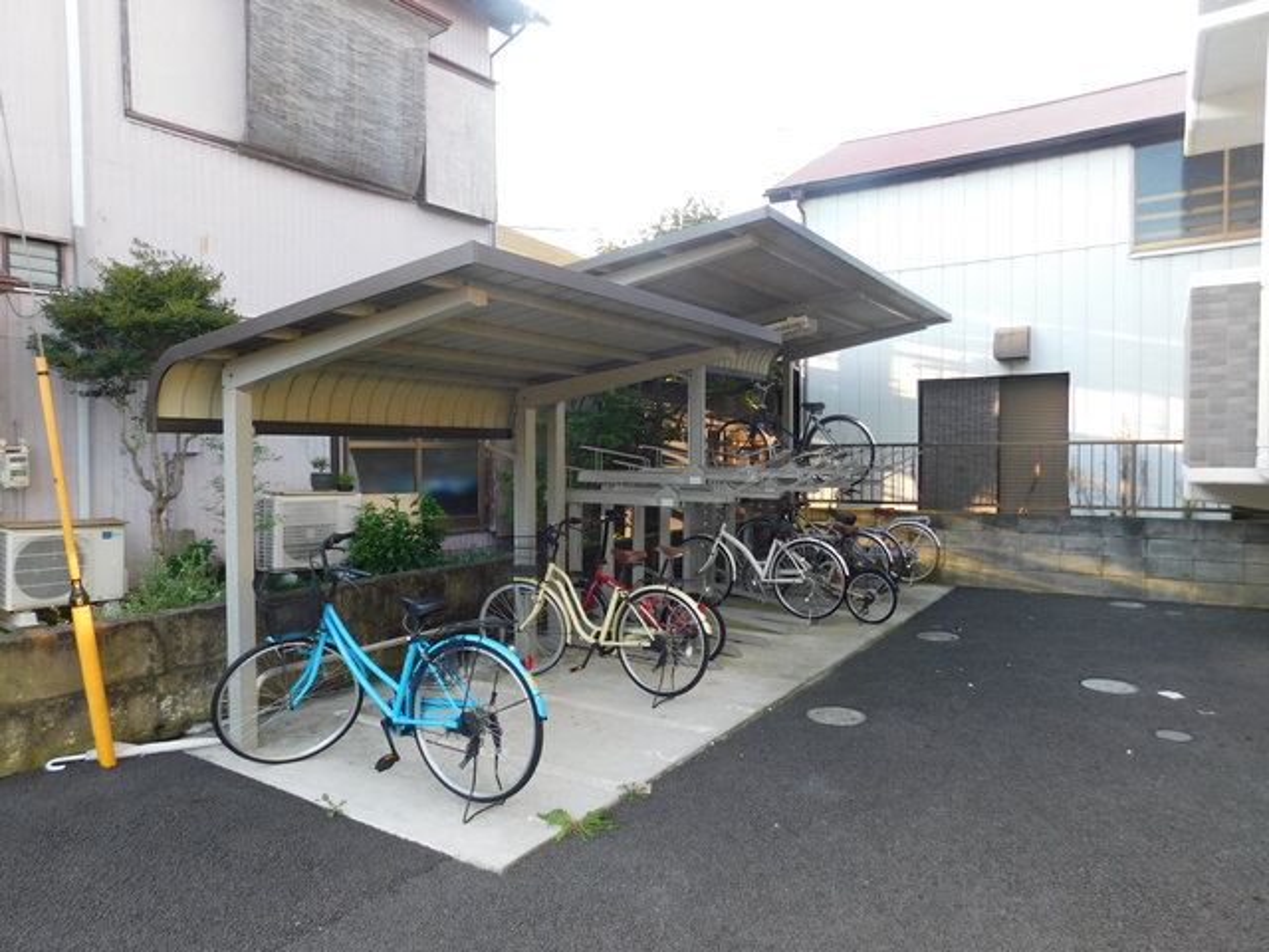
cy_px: 476
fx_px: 843
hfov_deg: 73.9
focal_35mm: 23
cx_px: 634
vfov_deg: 58.9
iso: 125
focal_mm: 4
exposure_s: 1/80
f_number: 3
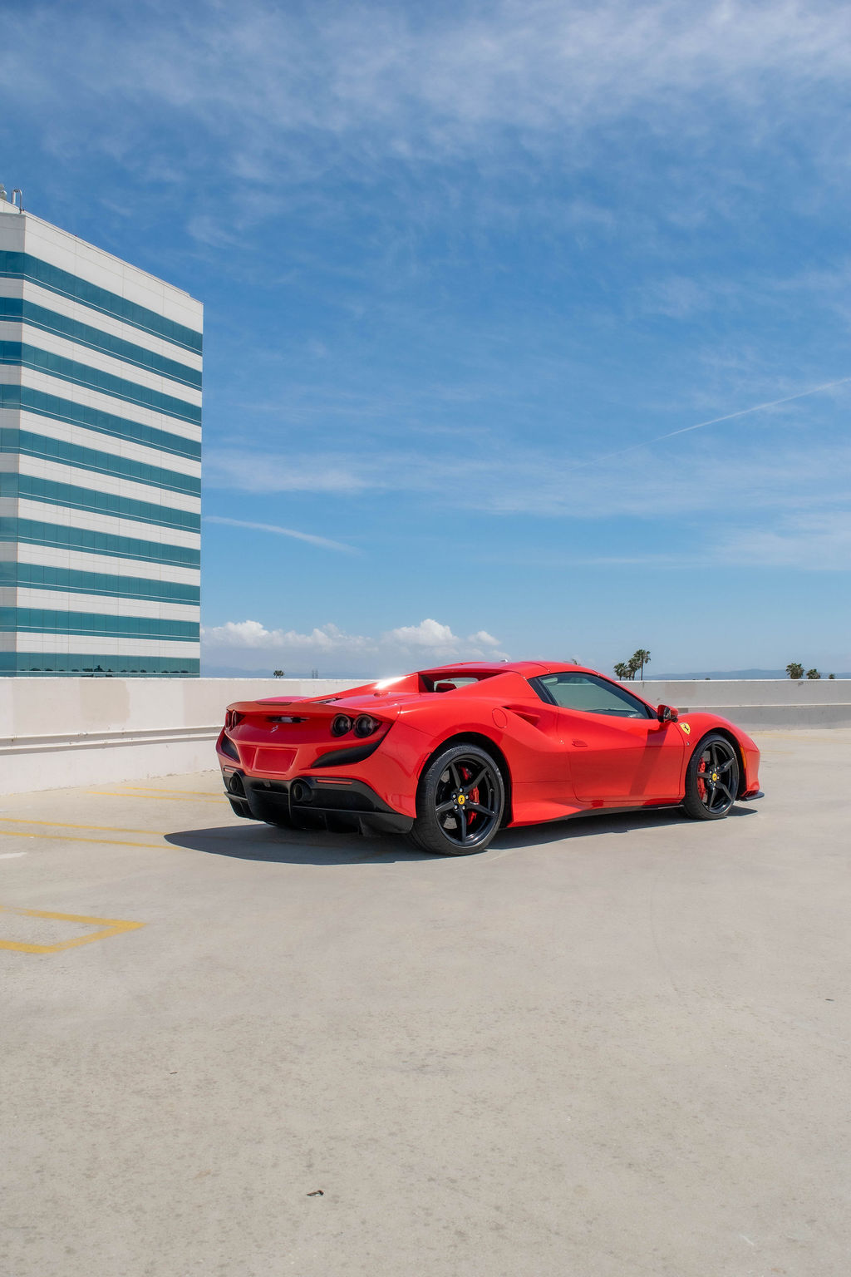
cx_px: 426
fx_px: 1117
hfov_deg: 41.7
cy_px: 638
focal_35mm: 32
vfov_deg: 59.5
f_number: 8
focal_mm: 21
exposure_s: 1/2000
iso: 400
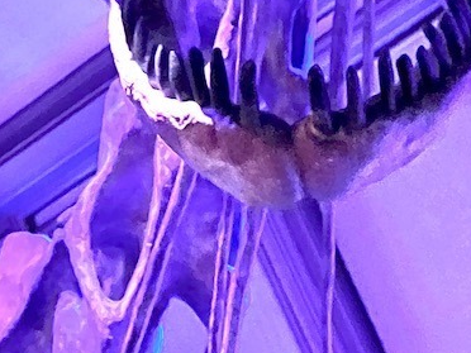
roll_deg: -1.1
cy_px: -135
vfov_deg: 6.9
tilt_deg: +33.3
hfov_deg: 9.3
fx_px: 2885
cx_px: 161
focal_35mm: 212
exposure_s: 1/30
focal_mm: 9
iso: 1600
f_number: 2.8
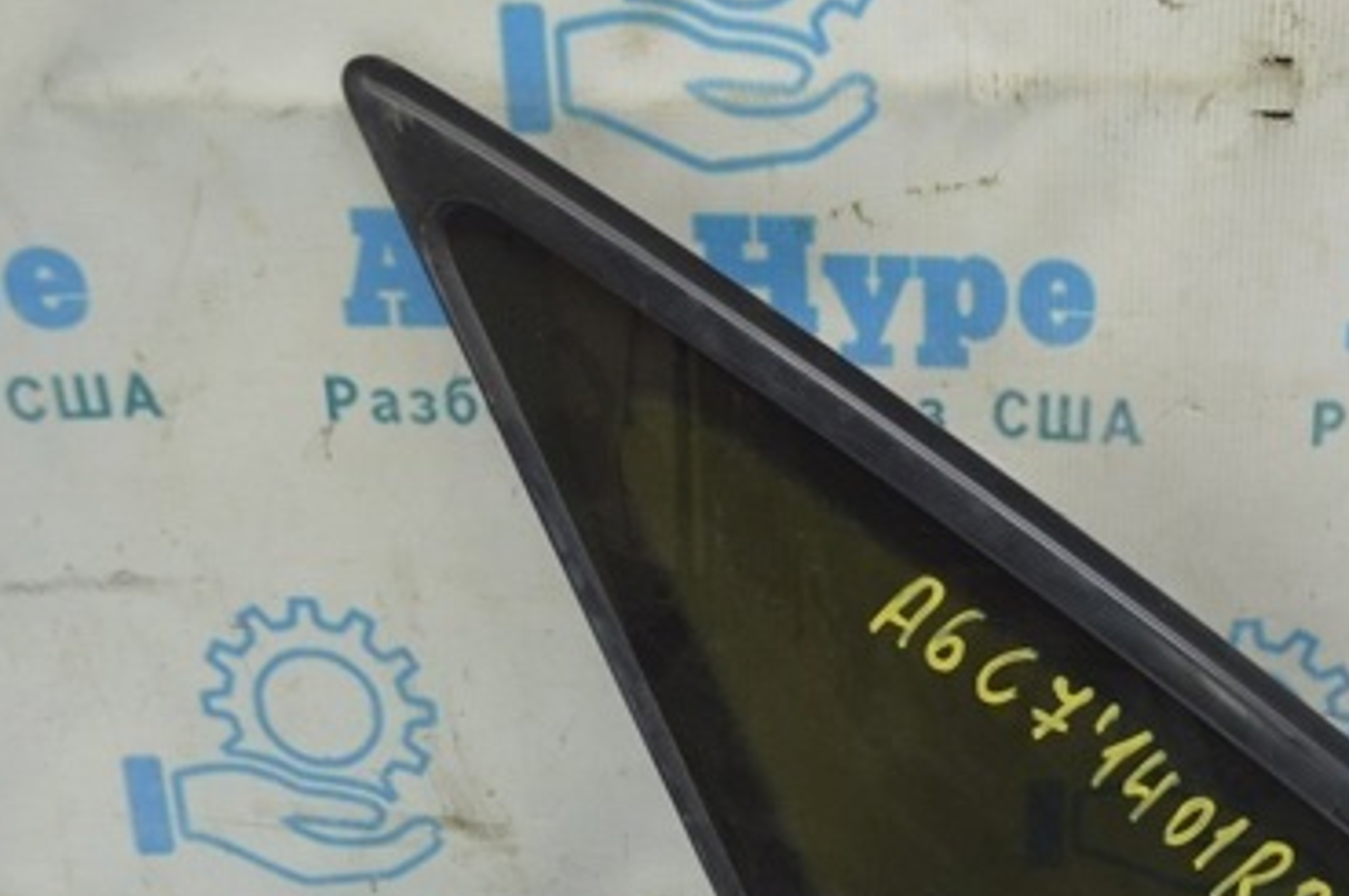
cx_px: 1038
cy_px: 733
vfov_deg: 22.3
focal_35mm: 60
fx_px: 2240
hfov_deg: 32.8
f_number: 5.6
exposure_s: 1/20
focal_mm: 23
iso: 400
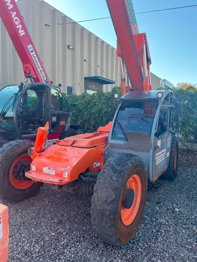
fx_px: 197
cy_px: 131
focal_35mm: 26
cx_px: 98
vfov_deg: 67.3
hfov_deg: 53.1
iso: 50
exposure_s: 1/484
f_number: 1.6
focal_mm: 5.1
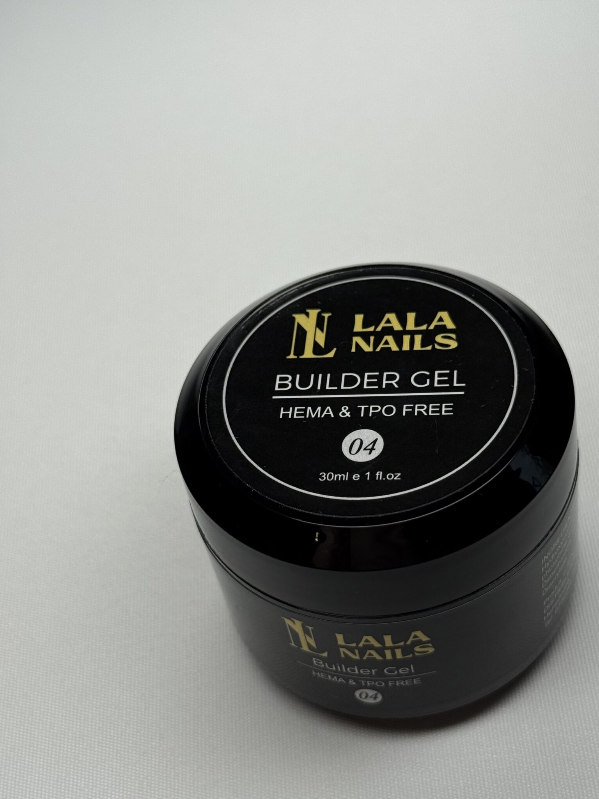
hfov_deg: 24.4
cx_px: 369
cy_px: 416
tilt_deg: -50.0
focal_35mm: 60
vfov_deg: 32.2
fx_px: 1384
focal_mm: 6.76
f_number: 1.78
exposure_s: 1/1307
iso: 64
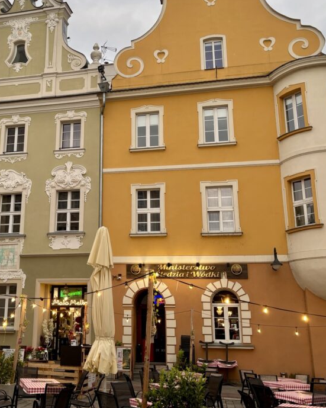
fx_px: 507
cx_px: 102
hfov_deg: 35.2
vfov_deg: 43.7
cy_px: 171
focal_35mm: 42
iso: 80
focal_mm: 5.96
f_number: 1.6
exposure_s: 1/100
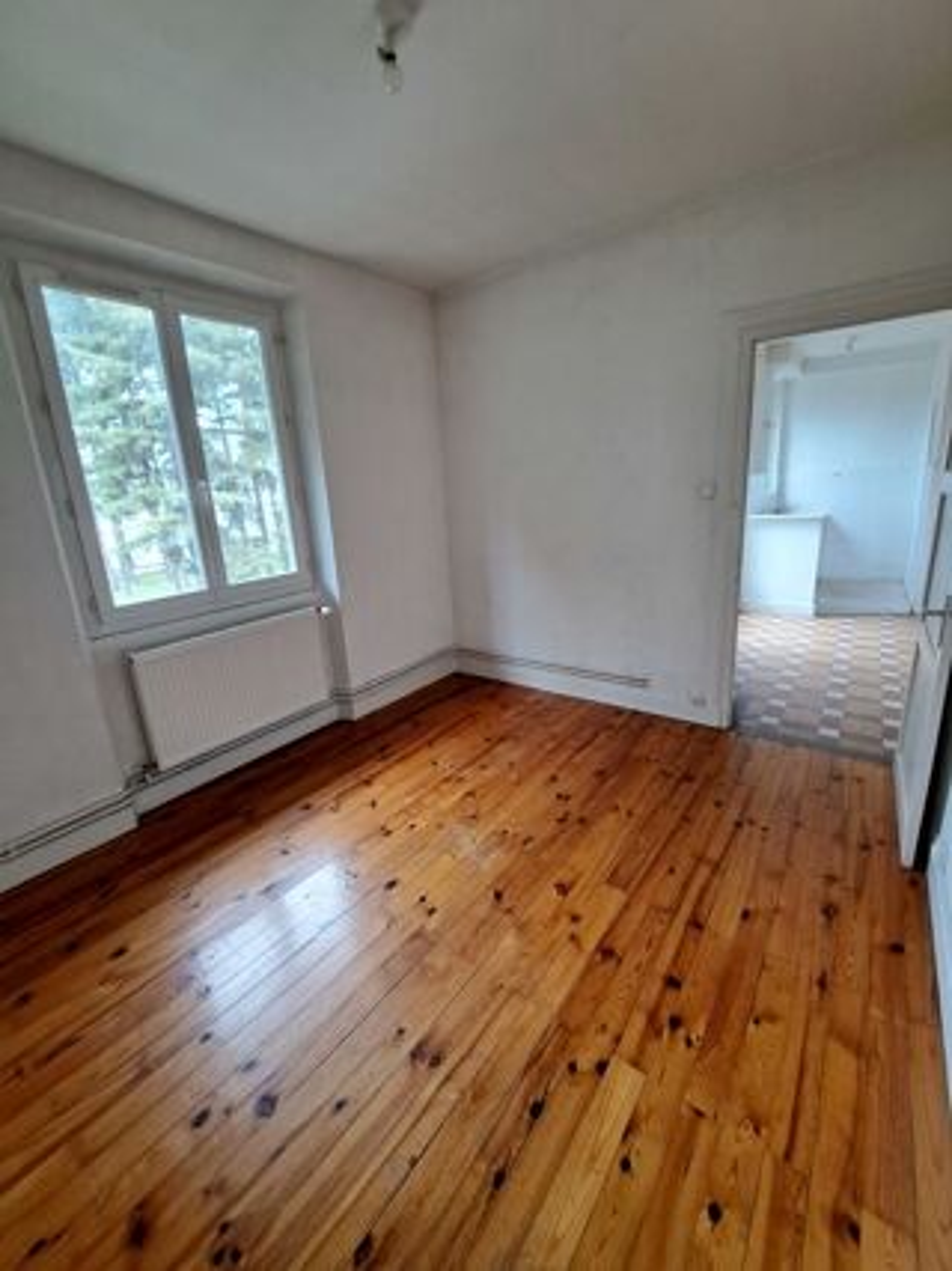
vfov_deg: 106.2
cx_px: 476
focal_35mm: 13
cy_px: 636
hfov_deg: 89.9
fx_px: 477
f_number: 2.2
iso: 100
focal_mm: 1.74
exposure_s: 1/50
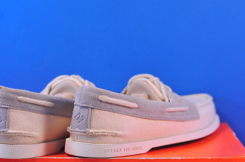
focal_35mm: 109
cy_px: 69
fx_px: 741
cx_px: 89
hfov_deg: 18.7
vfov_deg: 12.5
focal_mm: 50
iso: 250
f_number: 2.8
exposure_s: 1/250
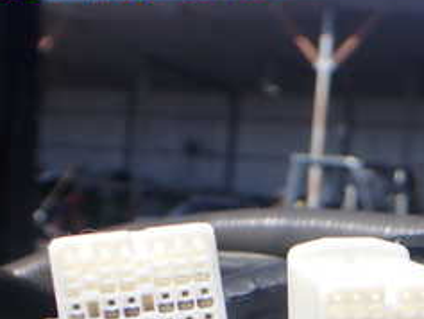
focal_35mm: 76
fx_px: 931
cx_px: 490
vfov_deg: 18.5
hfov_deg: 23.7
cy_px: 366
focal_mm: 5.4
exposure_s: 1/125
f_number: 9
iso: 100
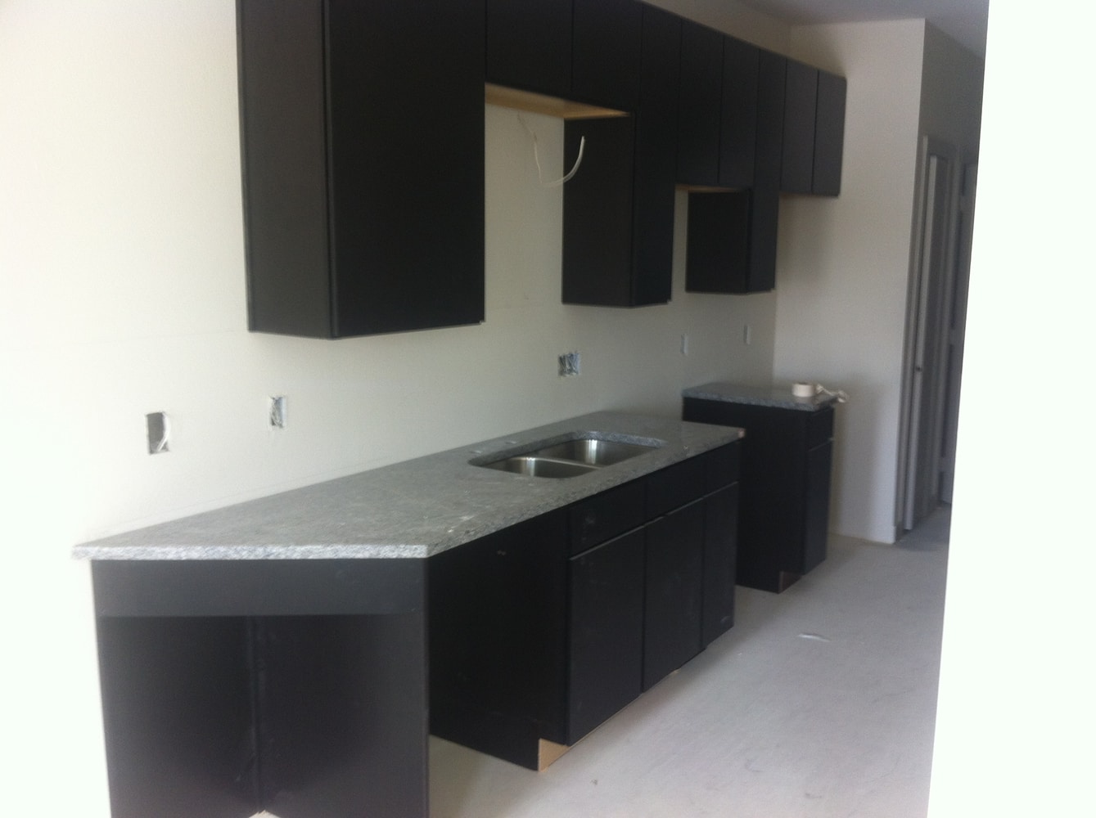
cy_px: 409
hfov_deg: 52.7
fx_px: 1106
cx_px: 548
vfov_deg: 40.6
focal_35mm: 35
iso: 80
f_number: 2.8
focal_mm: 3.85
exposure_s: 1/20
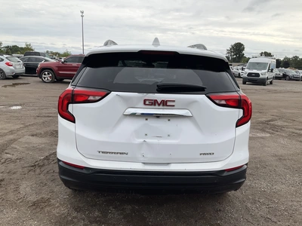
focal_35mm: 29
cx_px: 151
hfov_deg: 61.7
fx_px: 253
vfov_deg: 48.2
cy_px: 113
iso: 25
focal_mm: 3
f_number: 1.8
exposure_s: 1/1984
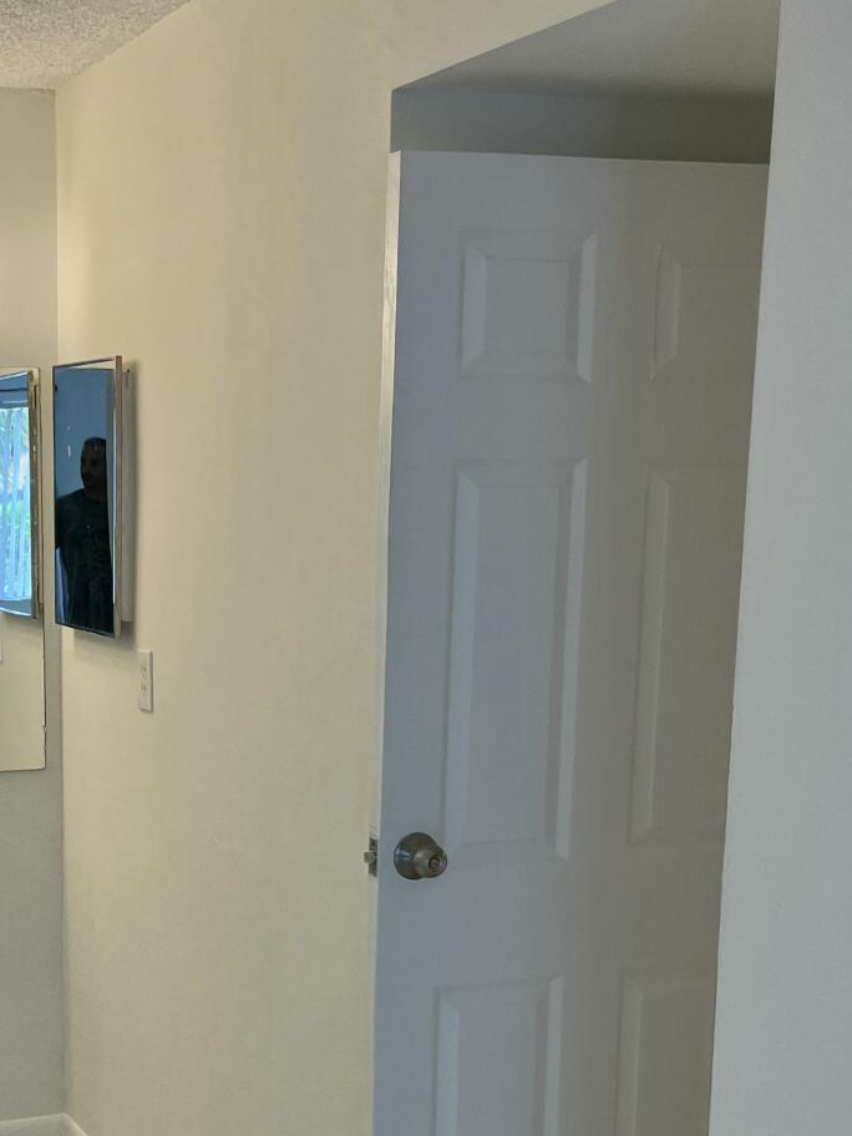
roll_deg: +1.1
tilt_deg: -11.3
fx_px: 1871
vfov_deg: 33.0
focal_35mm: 57
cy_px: 882
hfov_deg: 24.9
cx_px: 86
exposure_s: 1/120
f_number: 1.6
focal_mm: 5.1
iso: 80
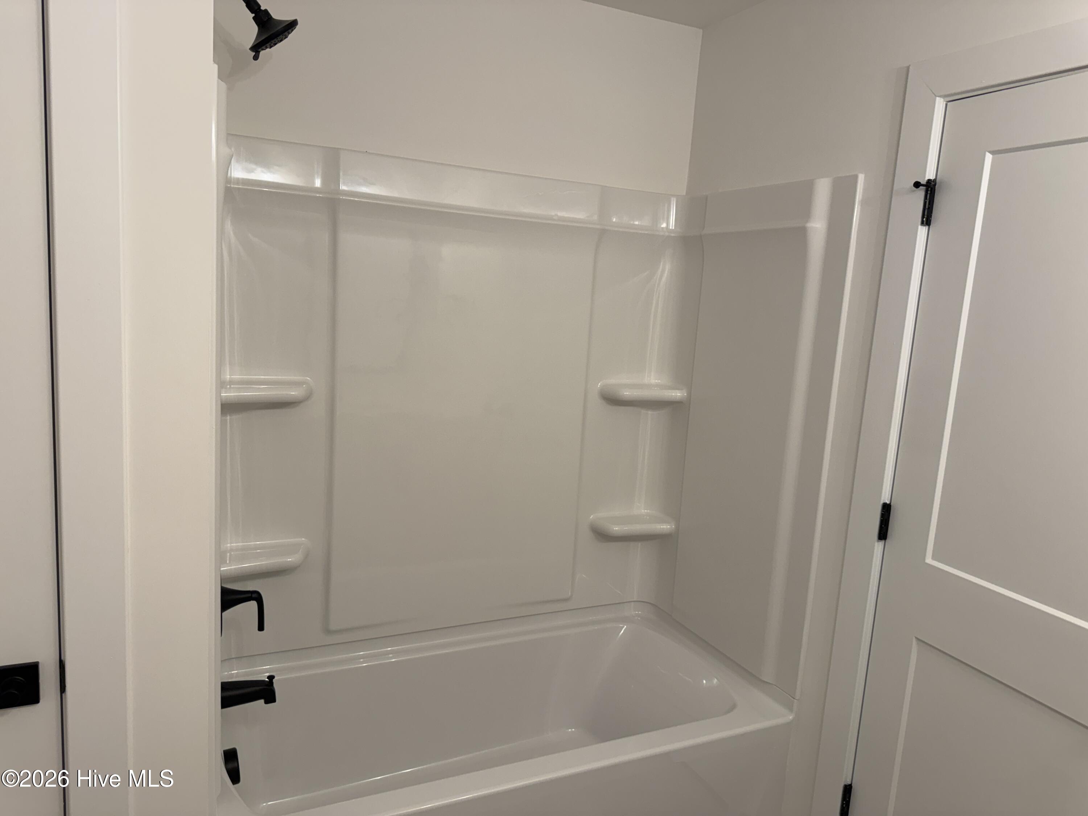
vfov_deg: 56.8
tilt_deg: -8.4
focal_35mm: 24
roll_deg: -3.4
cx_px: 544
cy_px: 408
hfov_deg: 71.6
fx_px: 754
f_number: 1.78
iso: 80
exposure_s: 1/120
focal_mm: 6.76
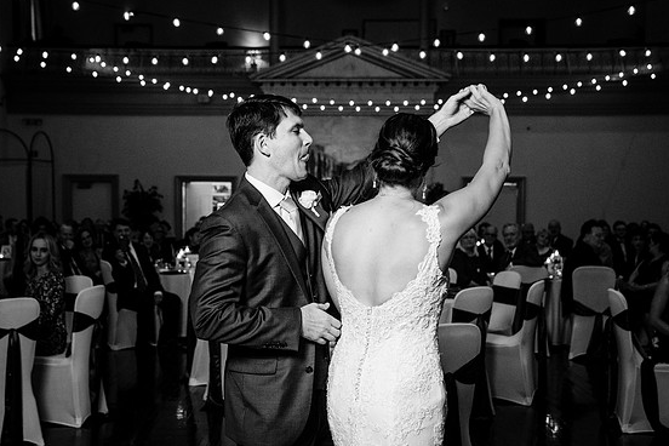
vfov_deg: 28.1
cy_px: 247
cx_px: 309
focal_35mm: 48
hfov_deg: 41.1
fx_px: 892
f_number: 4
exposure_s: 1/250
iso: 2000
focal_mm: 41
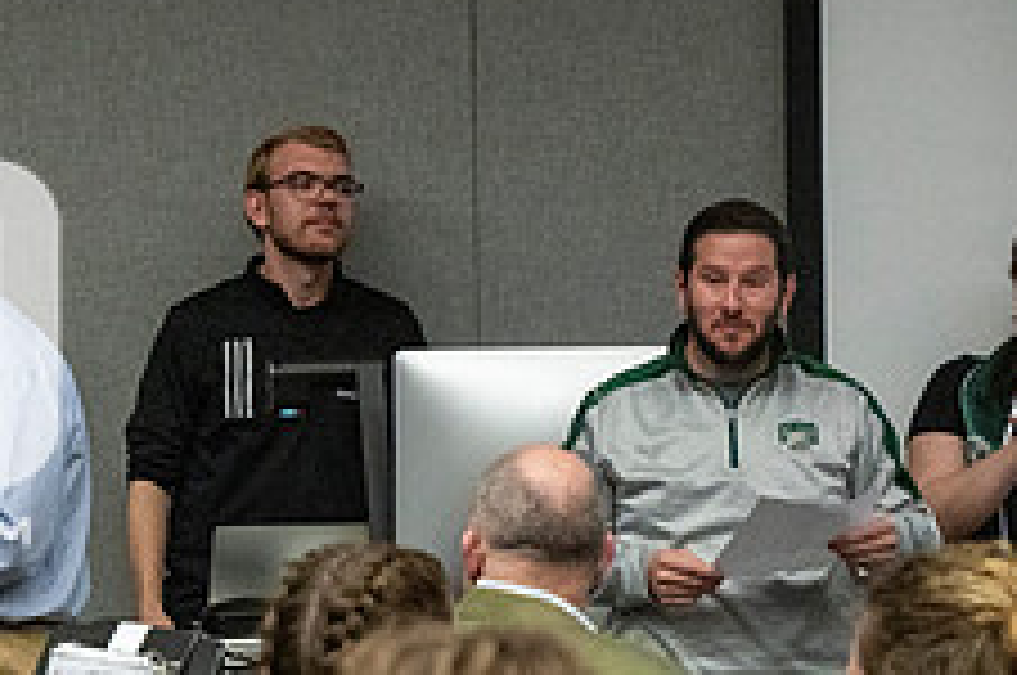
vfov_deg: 7.6
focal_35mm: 180
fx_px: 5078
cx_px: -279
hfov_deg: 11.2
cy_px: 371
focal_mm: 70
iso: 10000
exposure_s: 1/500
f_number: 4
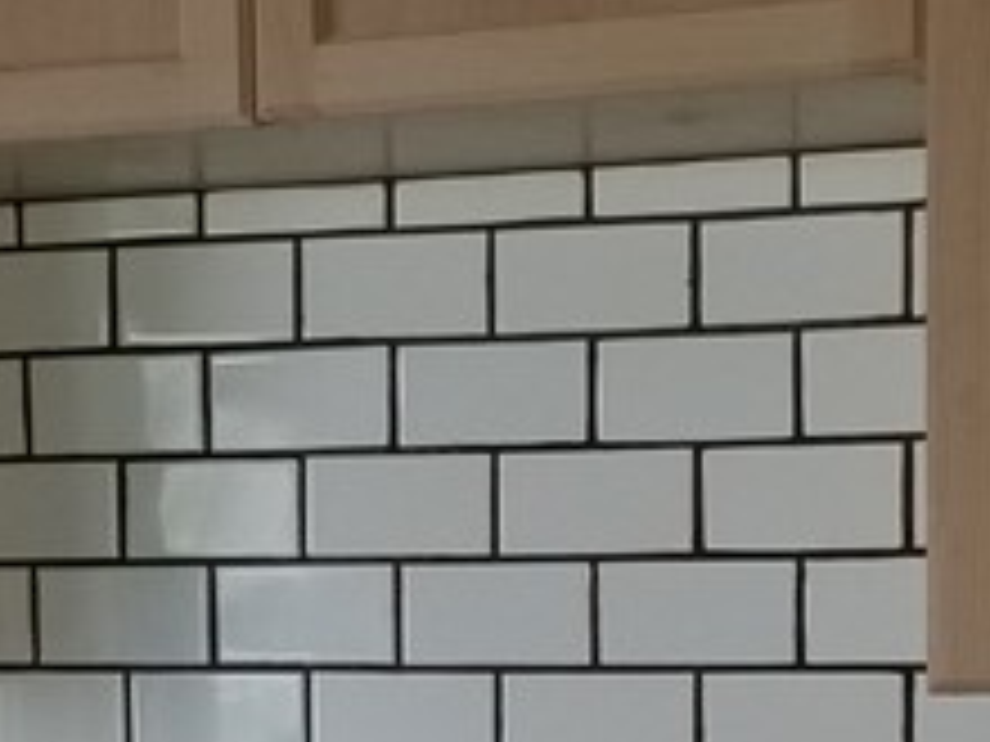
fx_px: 3461
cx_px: 531
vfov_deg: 11.9
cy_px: 922
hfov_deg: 16.3
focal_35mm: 121
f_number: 1.7
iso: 100
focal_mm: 4.3
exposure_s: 1/25
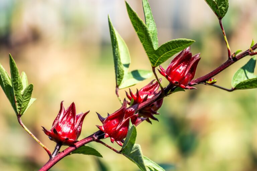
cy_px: 86
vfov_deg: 3.7
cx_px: 128
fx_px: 2677
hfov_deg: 5.5
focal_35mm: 375
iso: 110
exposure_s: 1/400
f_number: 5.6
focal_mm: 250
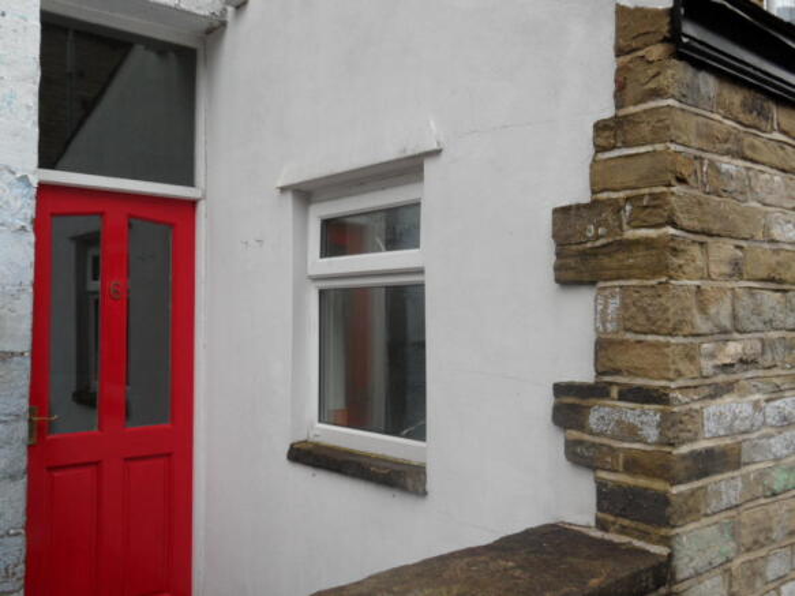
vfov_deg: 44.1
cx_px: 398
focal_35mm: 32
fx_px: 735
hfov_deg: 56.8
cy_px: 298
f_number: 3.4
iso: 80
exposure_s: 1/250
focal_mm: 5.3
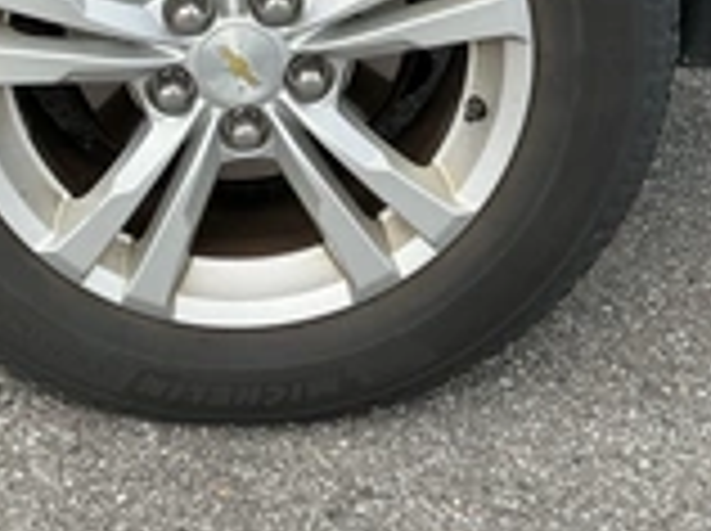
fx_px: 1456
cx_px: 194
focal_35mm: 71
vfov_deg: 20.0
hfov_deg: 27.1
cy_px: -4
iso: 25
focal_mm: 3
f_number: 1.8
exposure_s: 1/1311
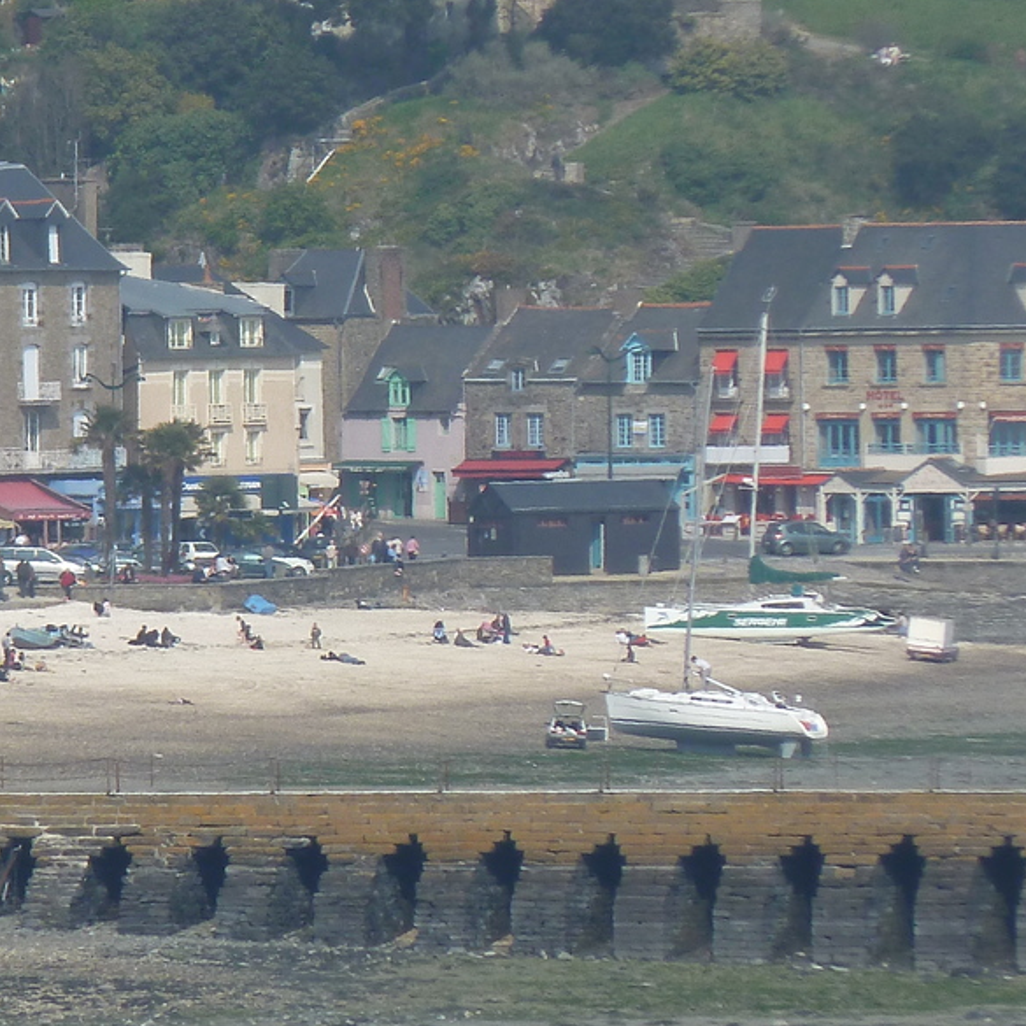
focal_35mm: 724
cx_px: 119
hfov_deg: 2.4
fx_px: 24278
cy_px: 430
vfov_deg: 2.4
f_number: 5.6
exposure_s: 1/500
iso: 80
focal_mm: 49.2
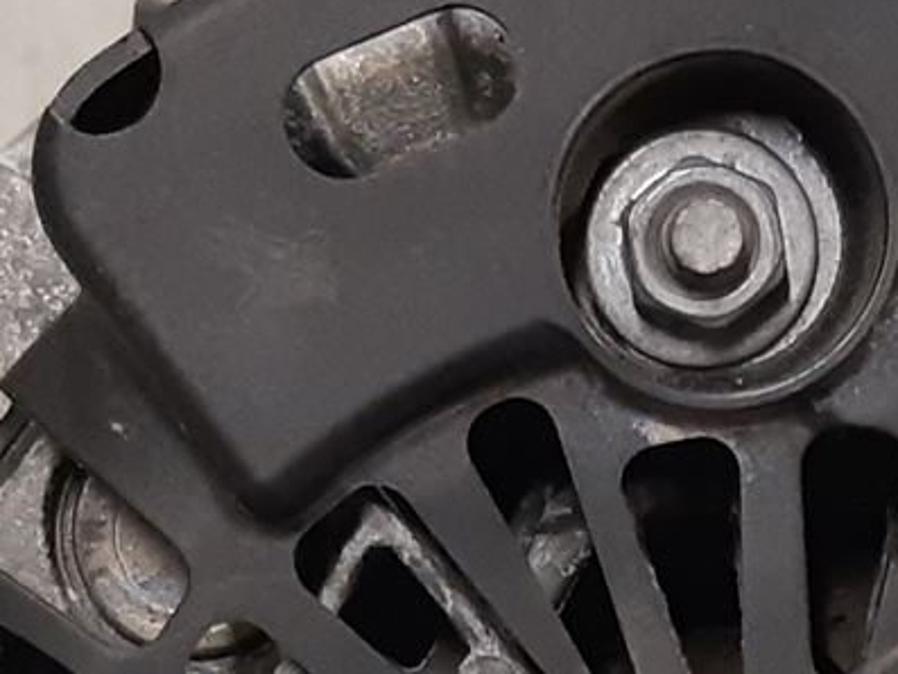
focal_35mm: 134
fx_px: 3477
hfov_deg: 14.7
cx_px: 651
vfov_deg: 10.6
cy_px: 1074
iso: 200
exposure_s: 1/50
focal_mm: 3.93
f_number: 1.7
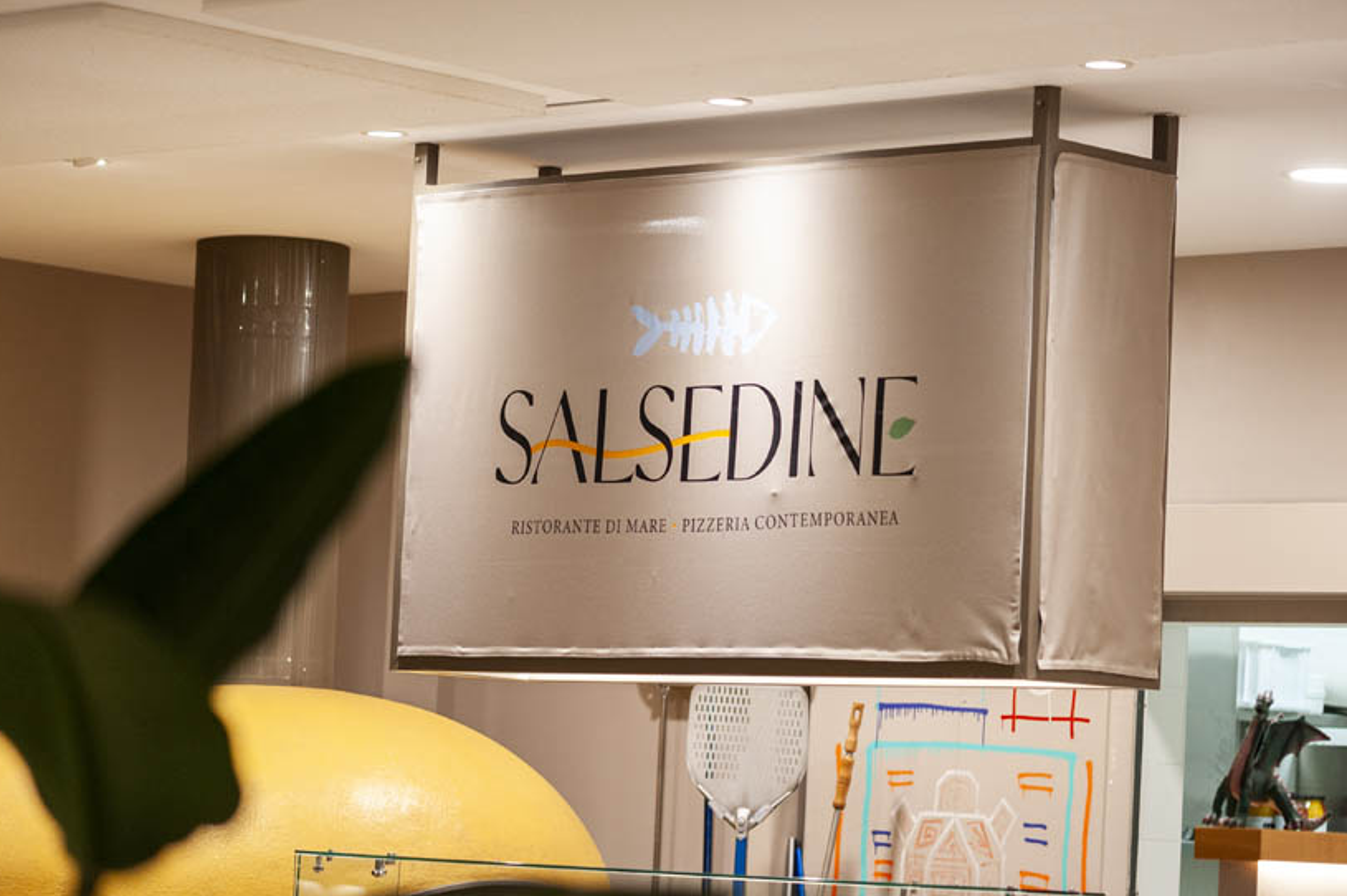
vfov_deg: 10.9
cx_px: 631
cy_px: 492
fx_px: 4673
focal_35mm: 125
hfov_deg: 16.4
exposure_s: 1/80
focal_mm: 105
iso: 500
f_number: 2.8
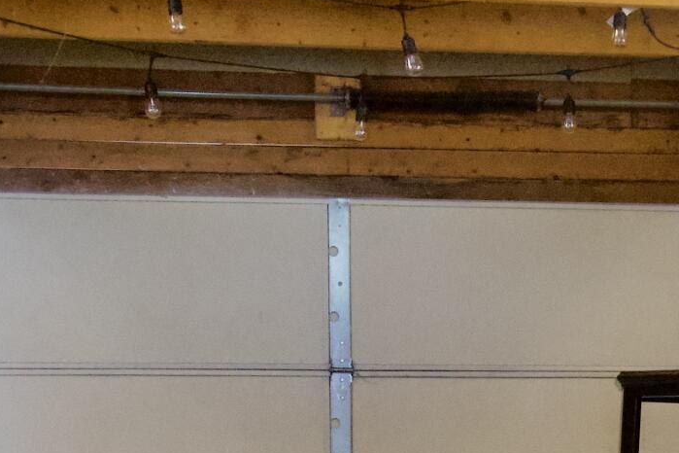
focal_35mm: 103
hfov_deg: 19.6
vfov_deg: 12.9
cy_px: 560
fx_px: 1943
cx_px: 535
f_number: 3.5
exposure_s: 1/160
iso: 6400
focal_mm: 16
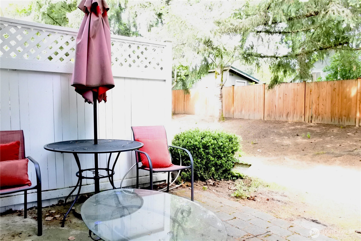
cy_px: 120
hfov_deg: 67.4
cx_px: 180
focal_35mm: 27
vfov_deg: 47.9
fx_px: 271
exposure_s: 1/125
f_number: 2.8
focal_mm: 10
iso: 3200
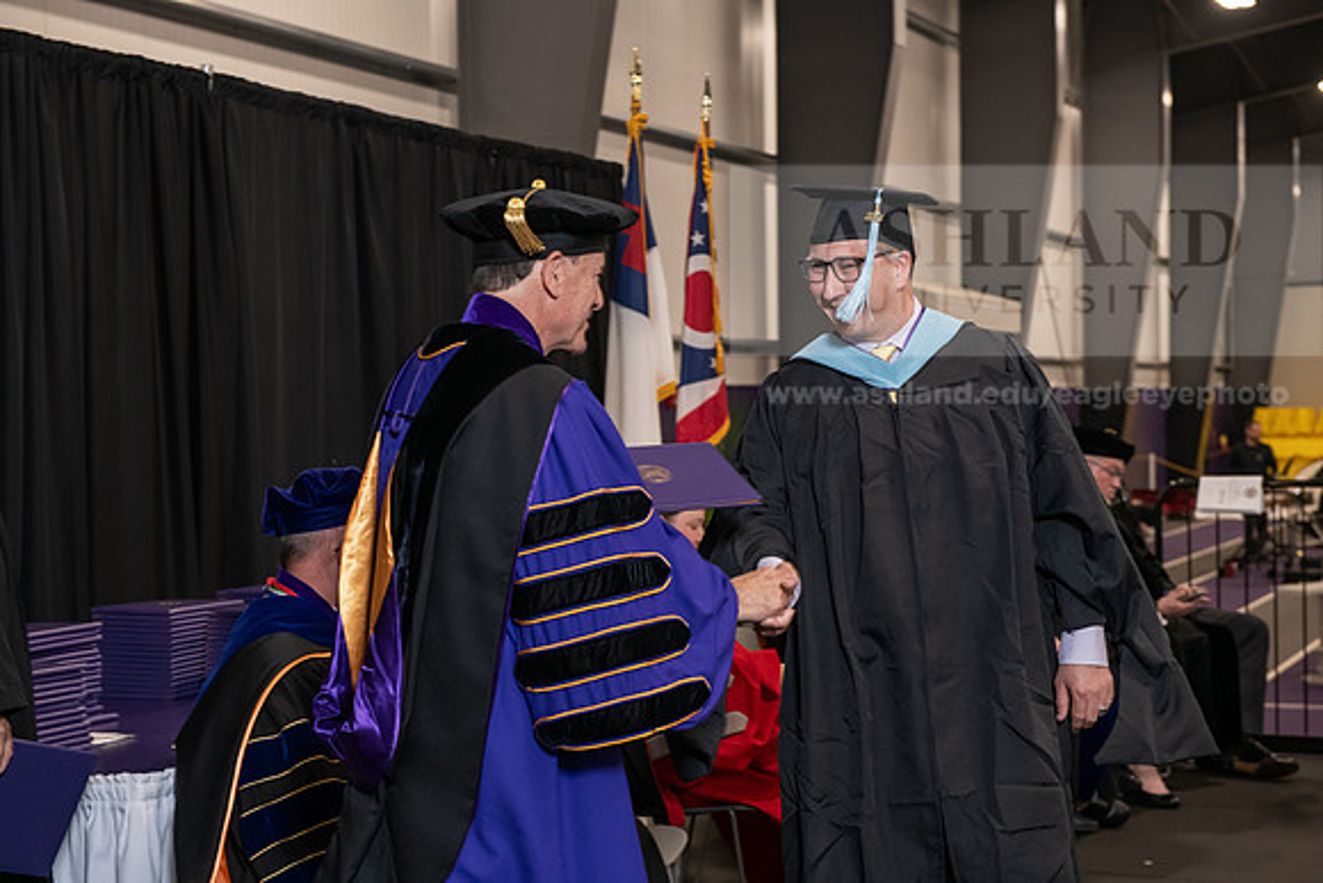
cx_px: 662
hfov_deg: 32.4
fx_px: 2279
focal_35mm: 62
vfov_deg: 21.9
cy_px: 442
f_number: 5
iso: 2000
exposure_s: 1/125
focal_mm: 62
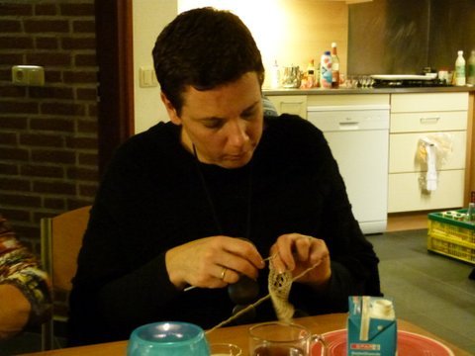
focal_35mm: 60
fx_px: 823
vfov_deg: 24.4
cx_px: 238
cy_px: 178
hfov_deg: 32.2
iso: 1250
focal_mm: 10.8
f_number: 3.2
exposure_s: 1/15
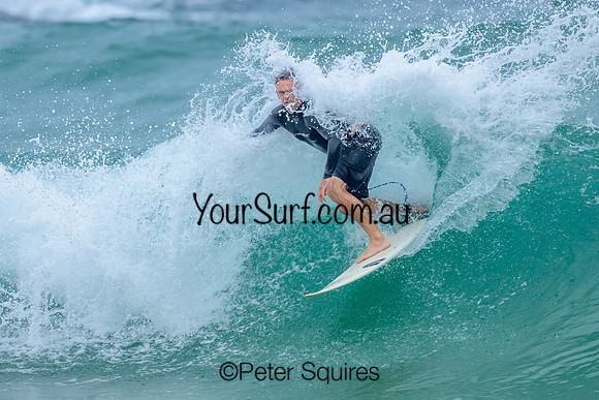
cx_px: 287
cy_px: 193
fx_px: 18300
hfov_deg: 1.9
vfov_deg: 1.3
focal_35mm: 1100
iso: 800
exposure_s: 1/3200
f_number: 6.3
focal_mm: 800
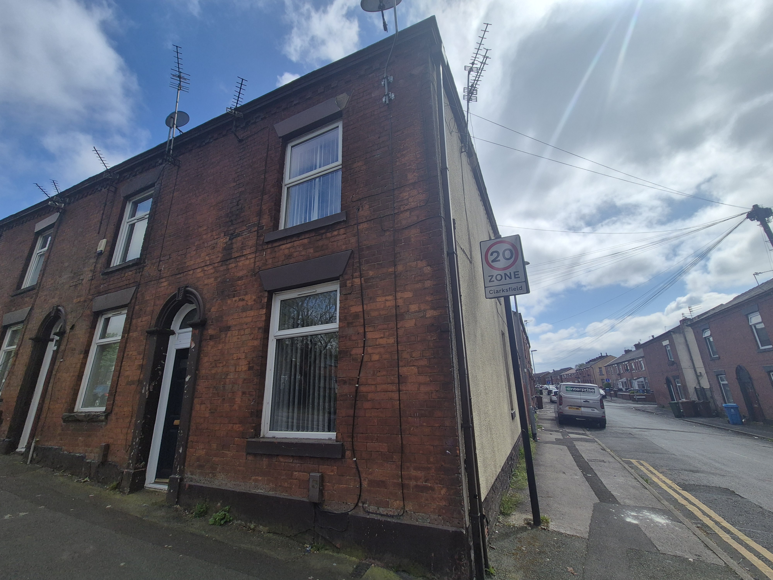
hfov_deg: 106.2
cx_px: 386
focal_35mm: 13
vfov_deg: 89.9
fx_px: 290
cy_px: 290
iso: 50
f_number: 2.2
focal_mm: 2.2
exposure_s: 1/4512
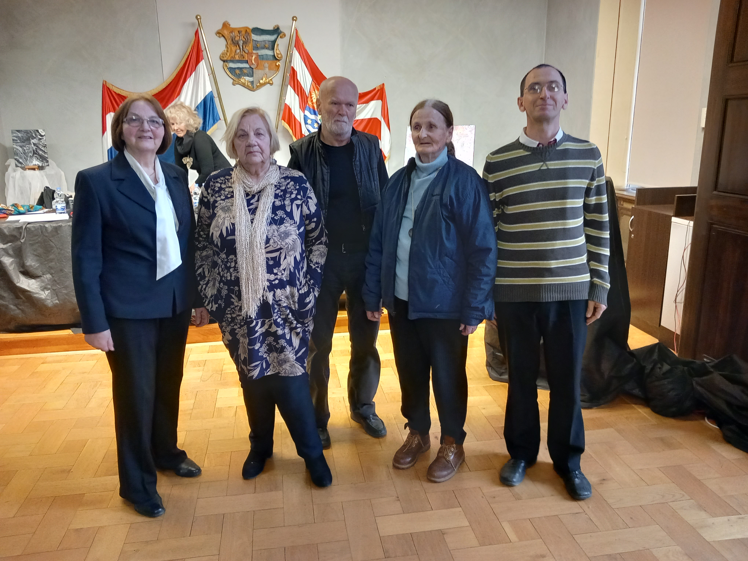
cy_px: 280
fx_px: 583
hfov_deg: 65.3
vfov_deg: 51.4
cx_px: 374
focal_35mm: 27
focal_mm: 4
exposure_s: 1/25
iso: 320
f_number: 1.8
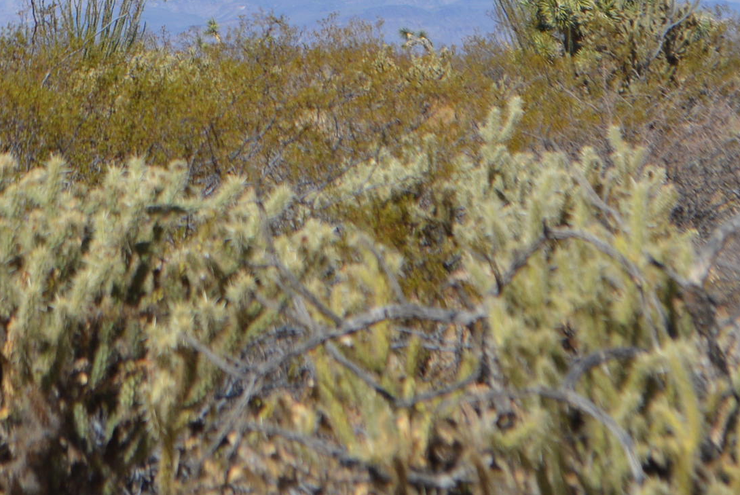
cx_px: 162
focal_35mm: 226
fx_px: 4657
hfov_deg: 9.1
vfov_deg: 6.0
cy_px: -99
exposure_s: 1/2000
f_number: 7.1
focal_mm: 55
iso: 400
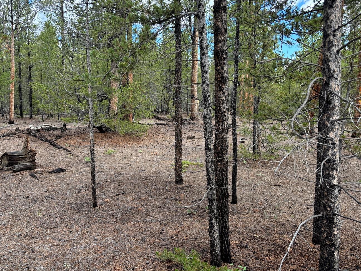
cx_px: 169
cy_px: 119
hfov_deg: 56.8
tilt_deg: -3.1
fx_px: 334
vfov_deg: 44.1
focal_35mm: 32
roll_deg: -0.2
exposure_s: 1/400
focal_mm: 5.96
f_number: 1.6
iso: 50
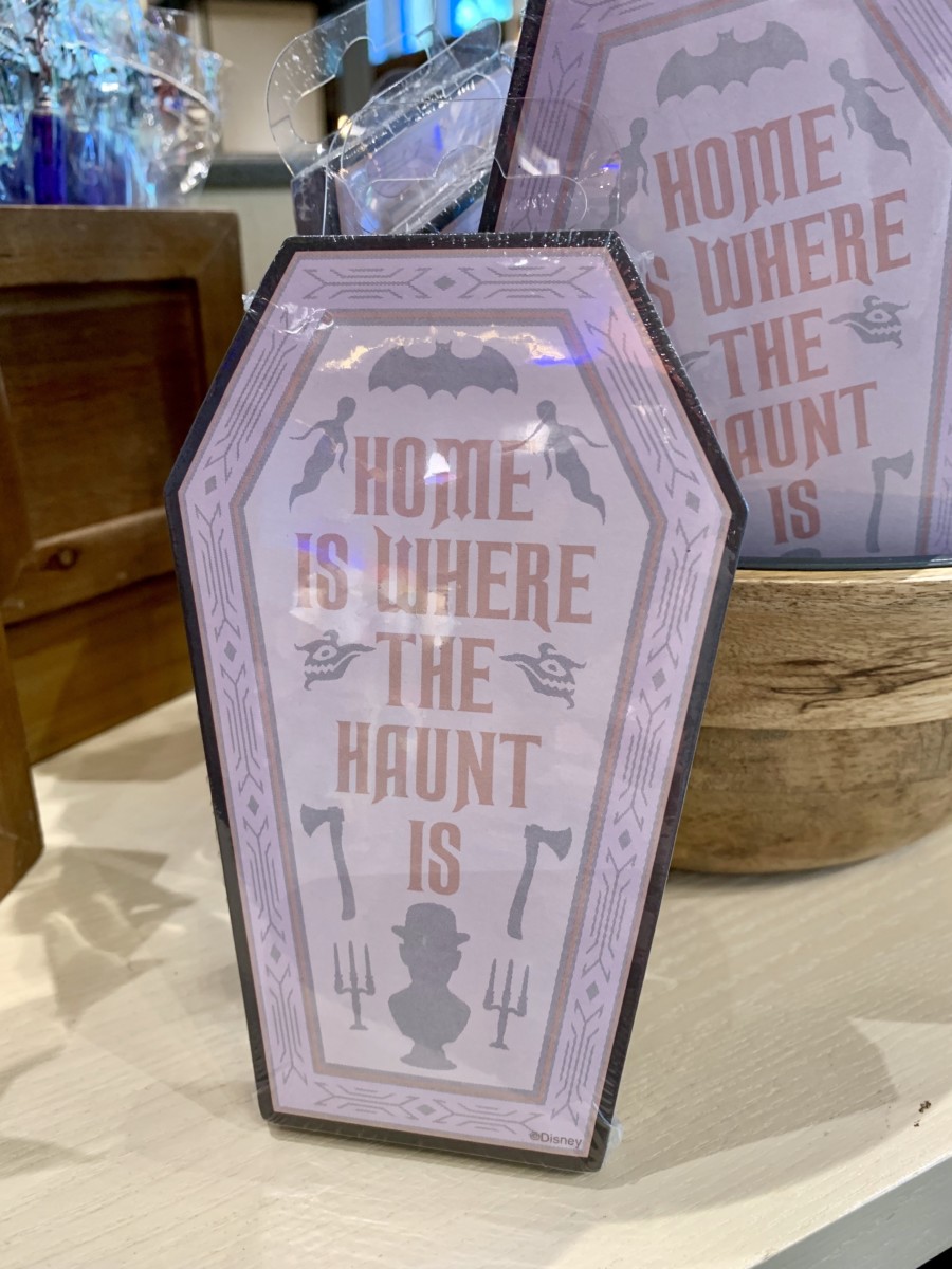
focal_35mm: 26
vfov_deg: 67.3
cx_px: 476
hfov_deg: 53.1
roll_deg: +0.6
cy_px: 634
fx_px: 953
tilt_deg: -21.4
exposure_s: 1/60
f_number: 1.8
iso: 125
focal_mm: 4.25
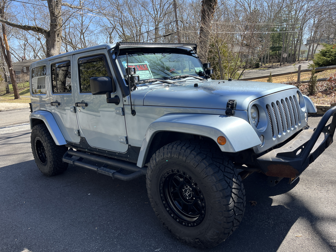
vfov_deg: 53.1
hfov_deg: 67.3
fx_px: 252
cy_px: 126
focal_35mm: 26
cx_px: 168
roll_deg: +2.5
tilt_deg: -12.6
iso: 50
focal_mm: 5.1
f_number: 1.6
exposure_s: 1/992
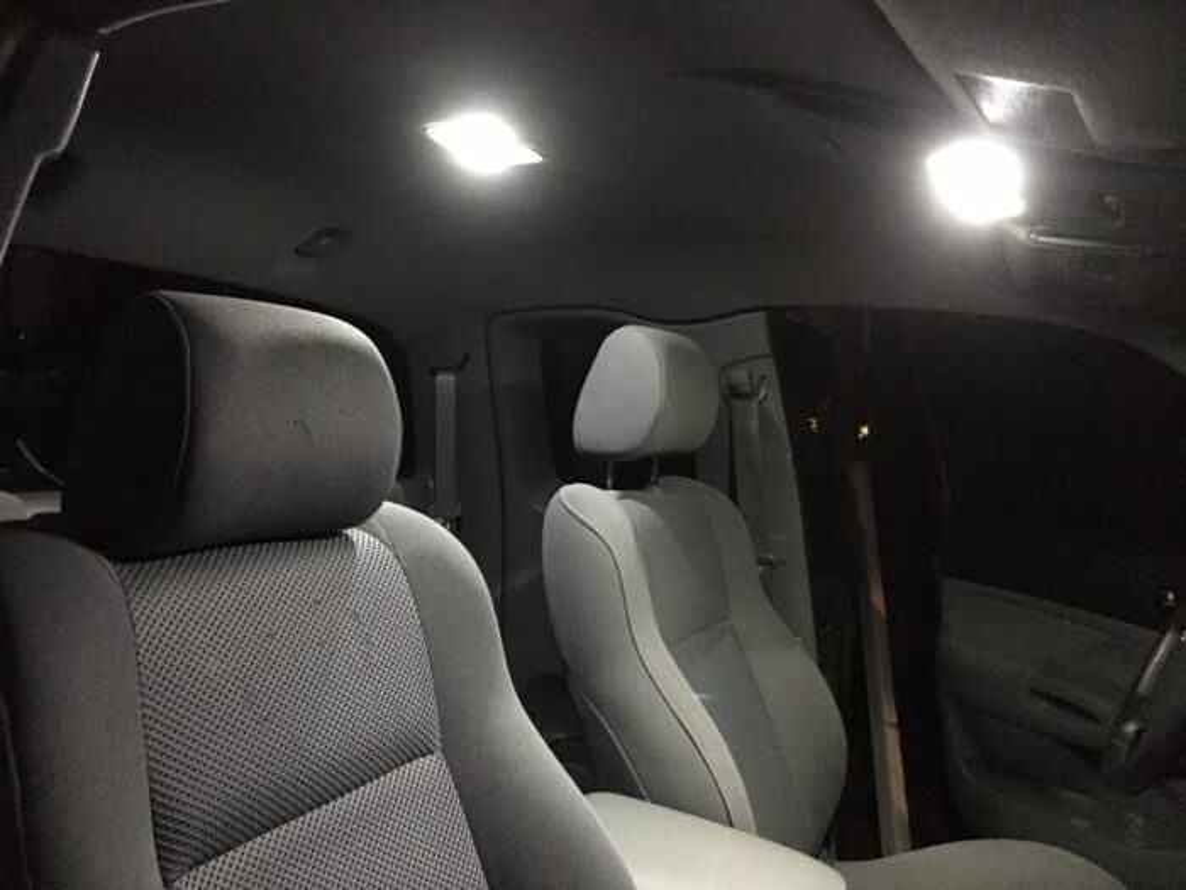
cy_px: 445
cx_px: 593
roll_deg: -3.3
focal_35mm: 29
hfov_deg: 61.7
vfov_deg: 48.2
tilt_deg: +0.1
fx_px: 994
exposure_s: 1/4
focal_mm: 4.15
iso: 400
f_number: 2.2
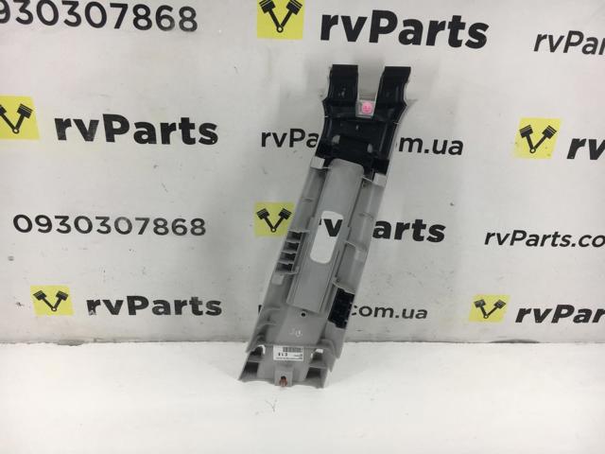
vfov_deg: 48.2
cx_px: 302
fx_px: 507
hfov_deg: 61.7
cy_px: 227
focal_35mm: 29
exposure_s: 1/100
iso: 40
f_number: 2.2
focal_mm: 4.15
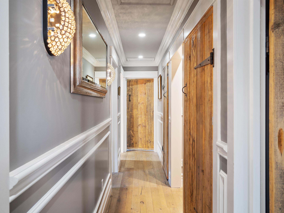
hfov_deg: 69.4
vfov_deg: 54.9
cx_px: 136
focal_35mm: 25
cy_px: 107
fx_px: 205
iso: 100
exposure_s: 3.2
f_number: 7.1
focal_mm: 23
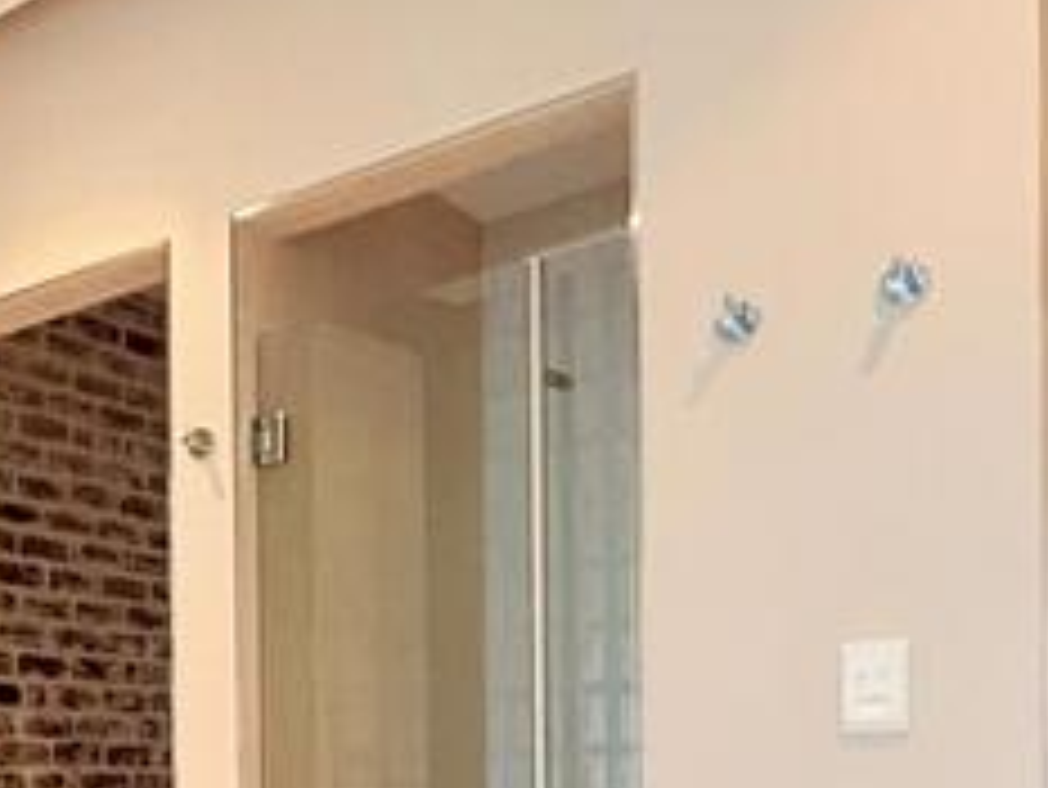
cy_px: 806
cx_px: -63
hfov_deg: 34.9
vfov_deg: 28.3
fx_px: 1454
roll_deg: +1.3
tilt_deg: -0.2
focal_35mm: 48
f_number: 2.2
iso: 400
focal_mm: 2.22
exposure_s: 1/50
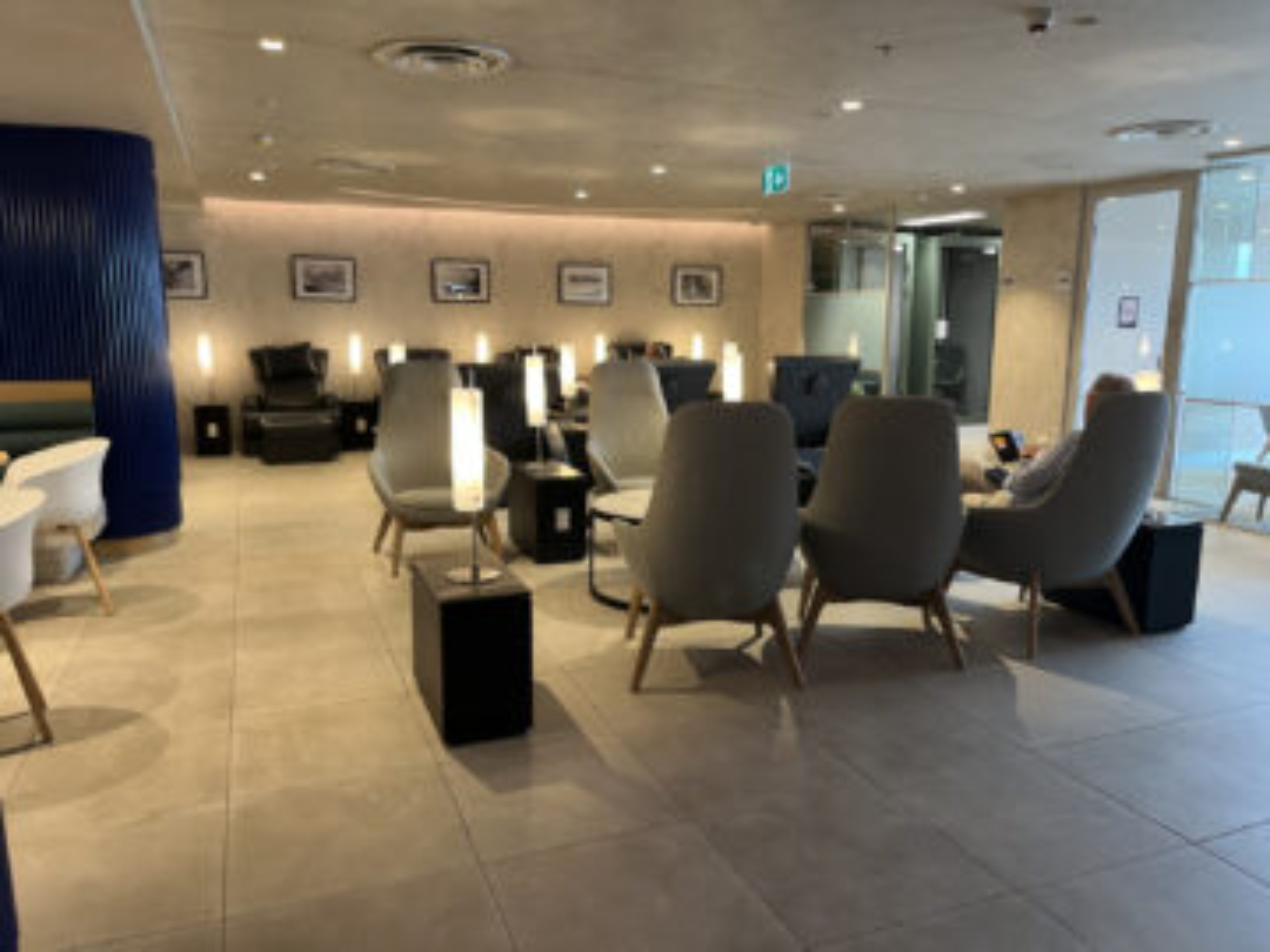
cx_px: 635
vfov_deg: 53.1
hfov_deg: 67.3
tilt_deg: -9.1
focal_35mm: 26
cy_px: 476
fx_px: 954
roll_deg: +1.7
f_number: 1.6
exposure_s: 1/50
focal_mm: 5.1
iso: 125
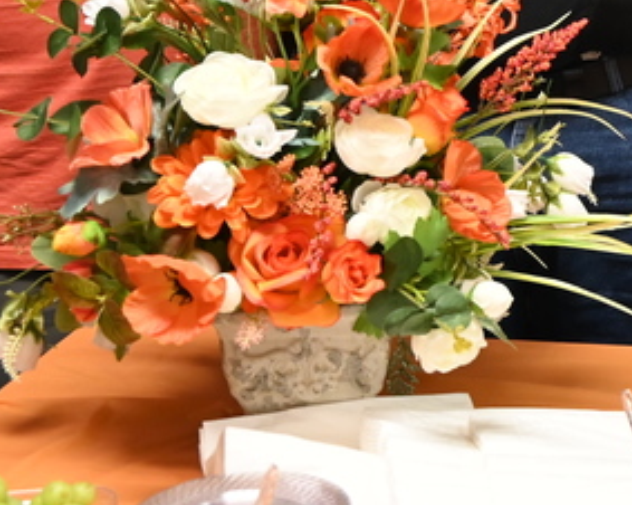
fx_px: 2411
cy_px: -216
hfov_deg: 14.4
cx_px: 786
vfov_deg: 11.5
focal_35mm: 129
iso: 2800
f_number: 5
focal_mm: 38
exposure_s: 1/125
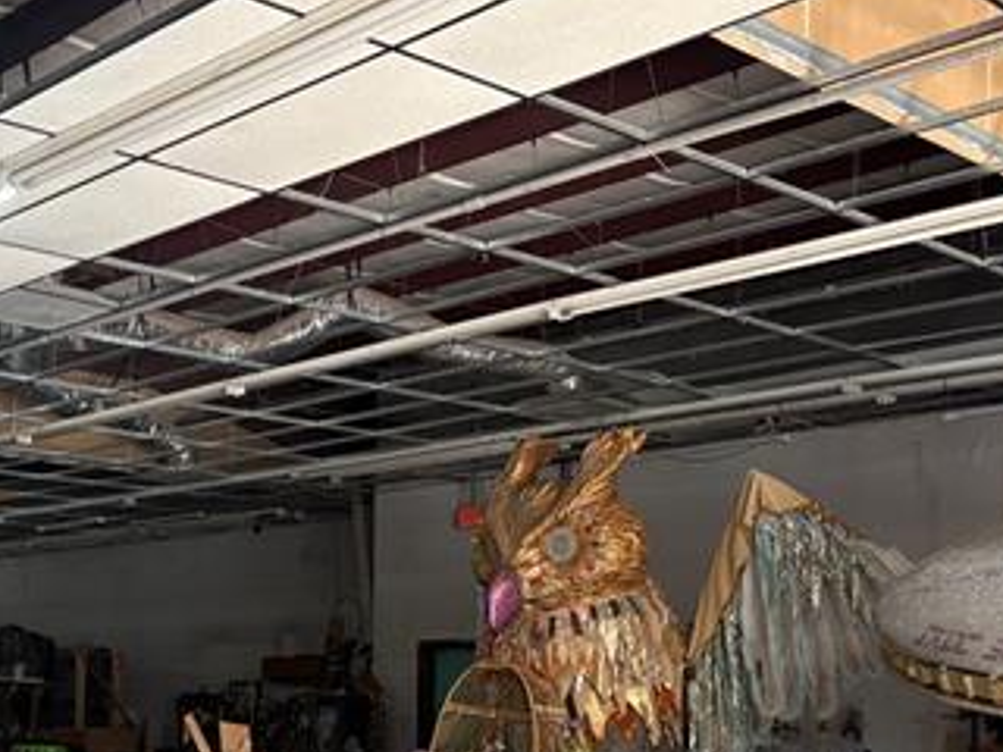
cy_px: 674
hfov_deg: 35.6
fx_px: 1507
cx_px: 194
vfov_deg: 27.1
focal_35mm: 52
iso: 125
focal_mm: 5.96
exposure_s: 1/60
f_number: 1.6
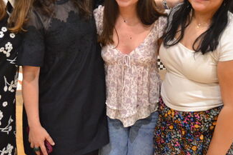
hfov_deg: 29.6
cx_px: 100
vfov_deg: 19.7
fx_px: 440
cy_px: 26
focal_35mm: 68
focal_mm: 24
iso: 3200
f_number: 4
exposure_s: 1/160
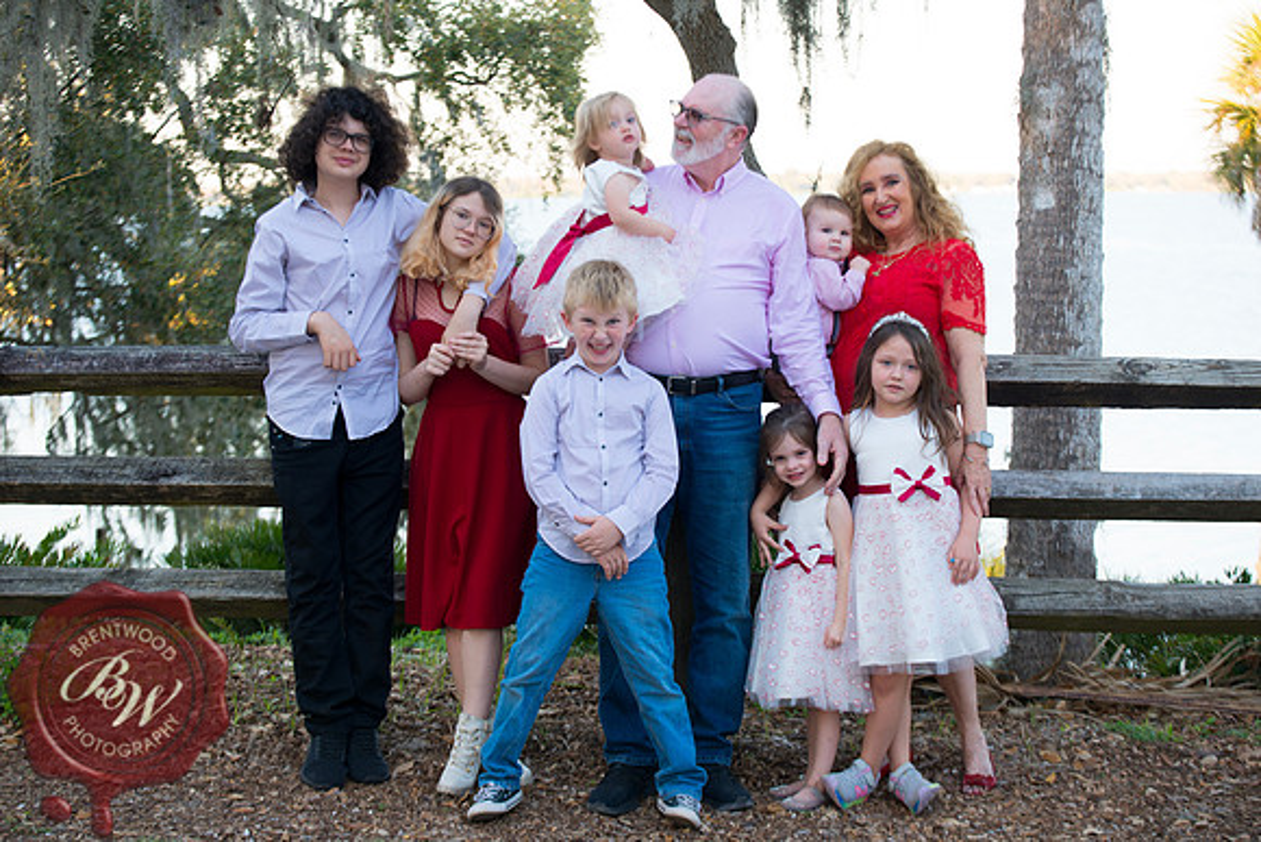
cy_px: 421
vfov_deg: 19.5
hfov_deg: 28.8
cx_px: 630
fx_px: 2452
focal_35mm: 70
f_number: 3.5
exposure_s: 1/125
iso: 200
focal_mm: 70
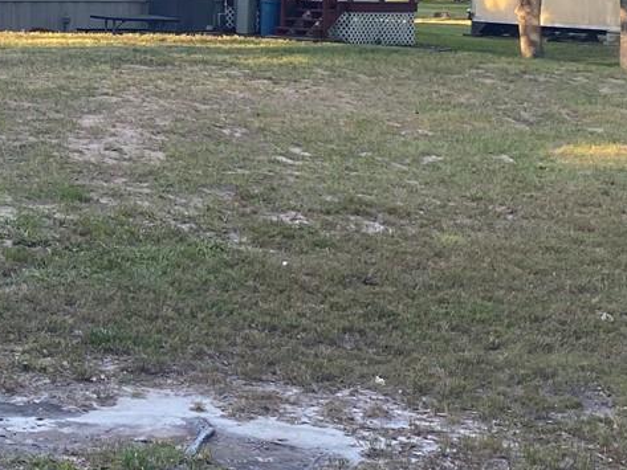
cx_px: -58
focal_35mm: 88
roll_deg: -1.4
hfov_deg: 21.2
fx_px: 1594
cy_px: -17
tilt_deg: +0.6
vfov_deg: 16.4
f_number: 1.8
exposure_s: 1/299
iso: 32
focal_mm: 4.25
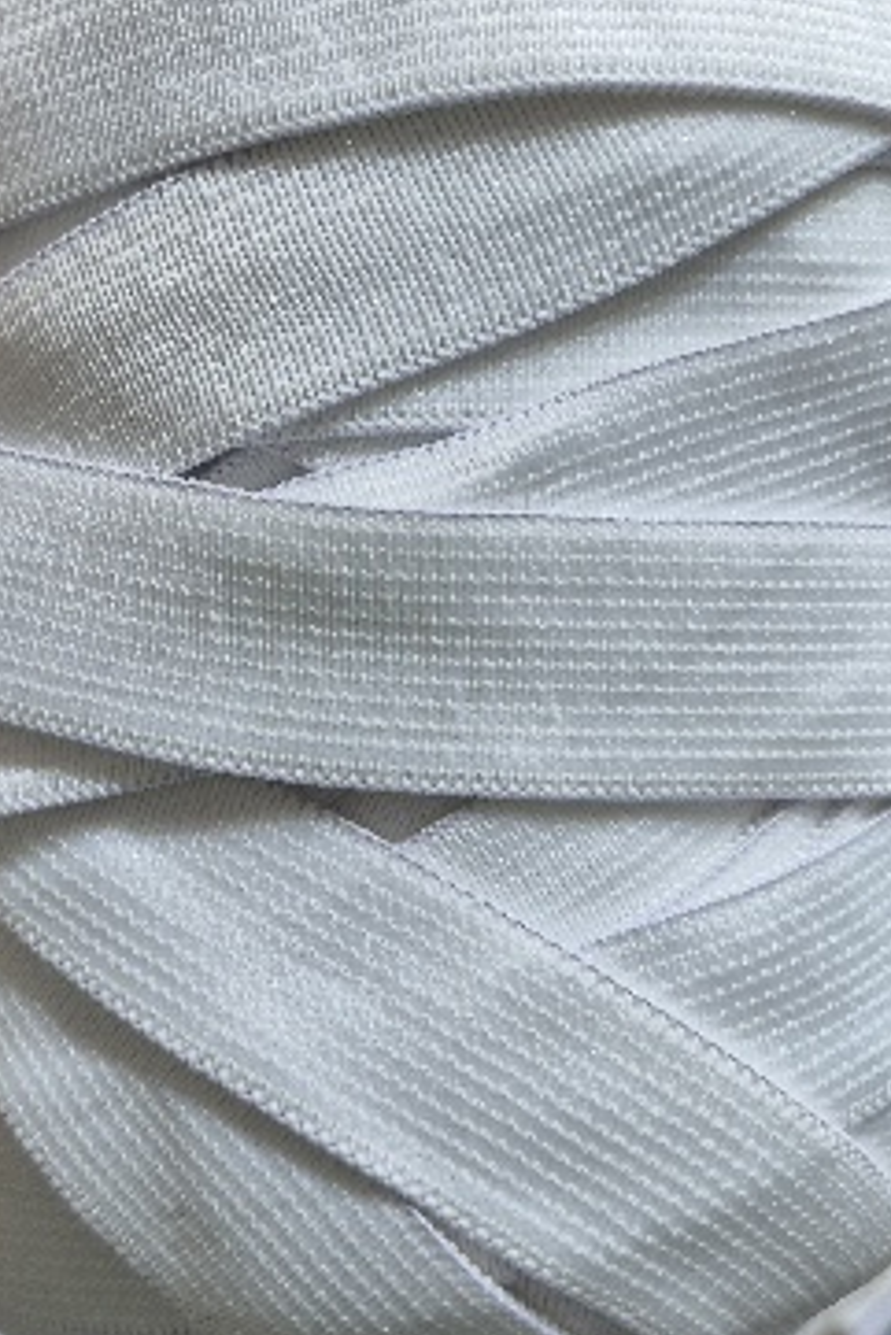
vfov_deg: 37.2
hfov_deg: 25.4
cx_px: 322
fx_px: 1966
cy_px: 488
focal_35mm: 53
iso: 50
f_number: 1.8
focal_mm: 5.4
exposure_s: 1/100
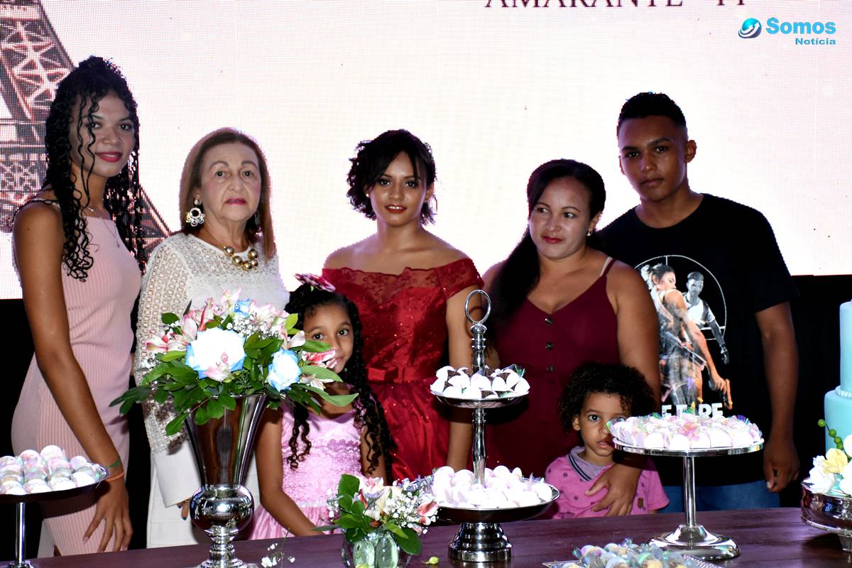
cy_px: 284
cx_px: 426
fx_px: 1846
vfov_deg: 17.5
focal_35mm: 78
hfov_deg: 26.0
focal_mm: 52
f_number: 4.8
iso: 1600
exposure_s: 1/80
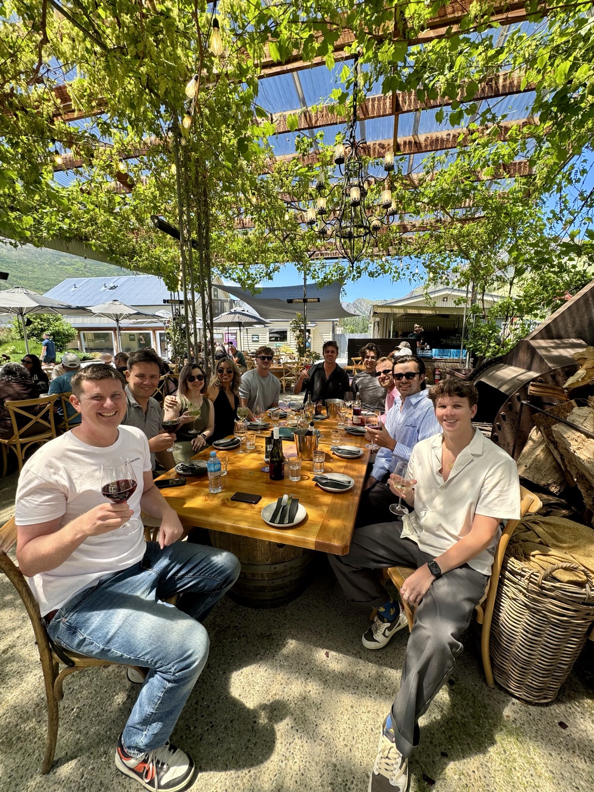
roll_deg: -0.2
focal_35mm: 14
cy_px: 396
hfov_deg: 85.7
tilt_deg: -10.0
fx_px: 320
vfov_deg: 102.1
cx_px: 297
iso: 40
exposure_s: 1/341
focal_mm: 2.22
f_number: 2.2
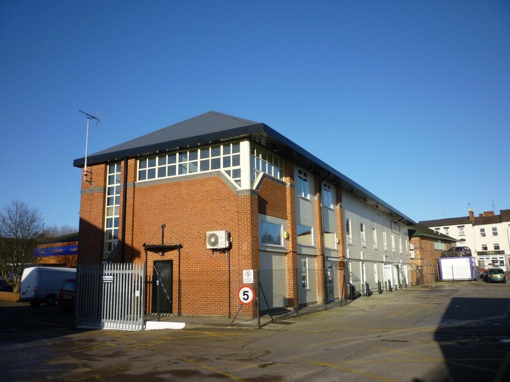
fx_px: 427
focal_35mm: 29
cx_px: 255
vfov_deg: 48.2
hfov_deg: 61.7
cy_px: 191
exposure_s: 1/500
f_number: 4
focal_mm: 5.2
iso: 80
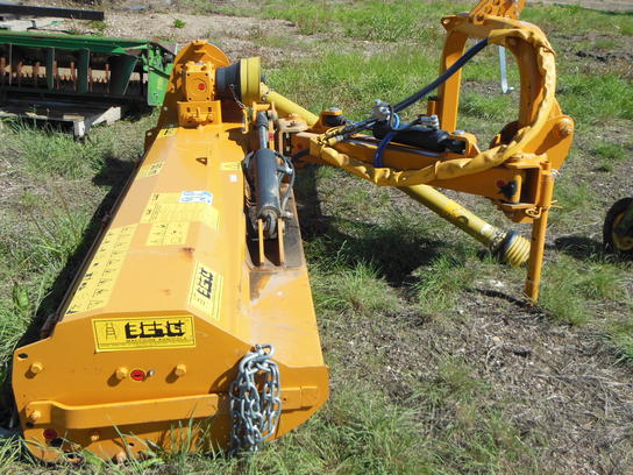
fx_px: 603
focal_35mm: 33
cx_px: 316
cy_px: 238
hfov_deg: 55.4
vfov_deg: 42.9
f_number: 3.5
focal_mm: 6
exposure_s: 1/1000
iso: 125
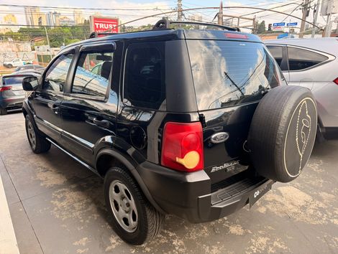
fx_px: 235
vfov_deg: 56.9
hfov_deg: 71.5
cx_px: 169
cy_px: 127
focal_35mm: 24
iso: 100
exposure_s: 1/643
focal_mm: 6.76
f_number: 1.78
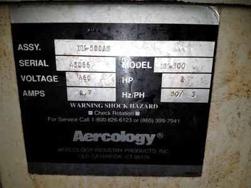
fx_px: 189
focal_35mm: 26
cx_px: 126
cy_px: 94
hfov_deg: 67.3
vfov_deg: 53.1
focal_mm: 4.2
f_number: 1.7
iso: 40
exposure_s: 1/928
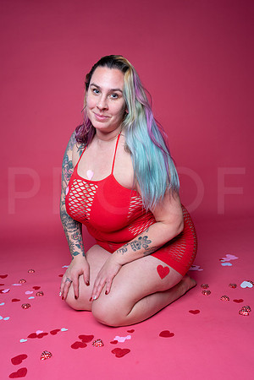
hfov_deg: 37.9
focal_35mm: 35
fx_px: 370
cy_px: 190
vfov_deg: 54.4
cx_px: 127
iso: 100
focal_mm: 35
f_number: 8
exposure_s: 1/160
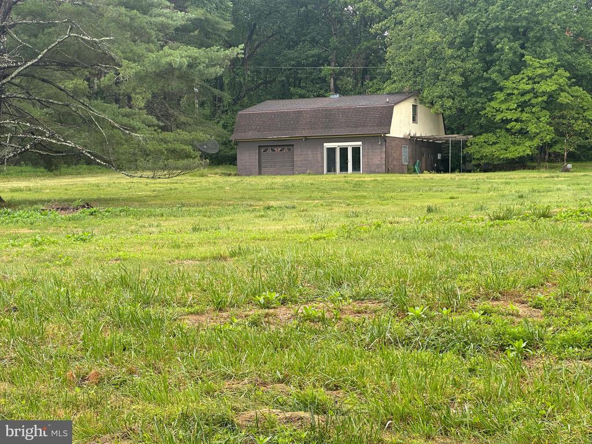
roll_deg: -0.5
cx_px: 296
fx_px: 1317
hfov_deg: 25.3
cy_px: 222
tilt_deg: +0.2
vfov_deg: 19.1
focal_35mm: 77
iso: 32
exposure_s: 1/124
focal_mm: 9
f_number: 2.8
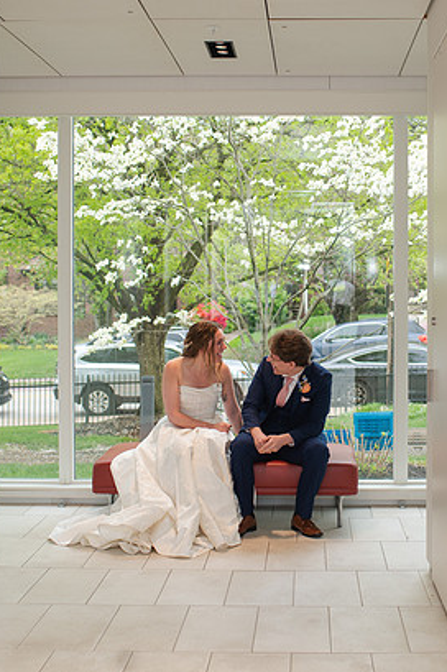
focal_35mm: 59
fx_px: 1101
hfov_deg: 22.8
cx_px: 303
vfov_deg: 33.9
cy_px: 305
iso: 125
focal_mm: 35
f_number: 3.2
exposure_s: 1/200
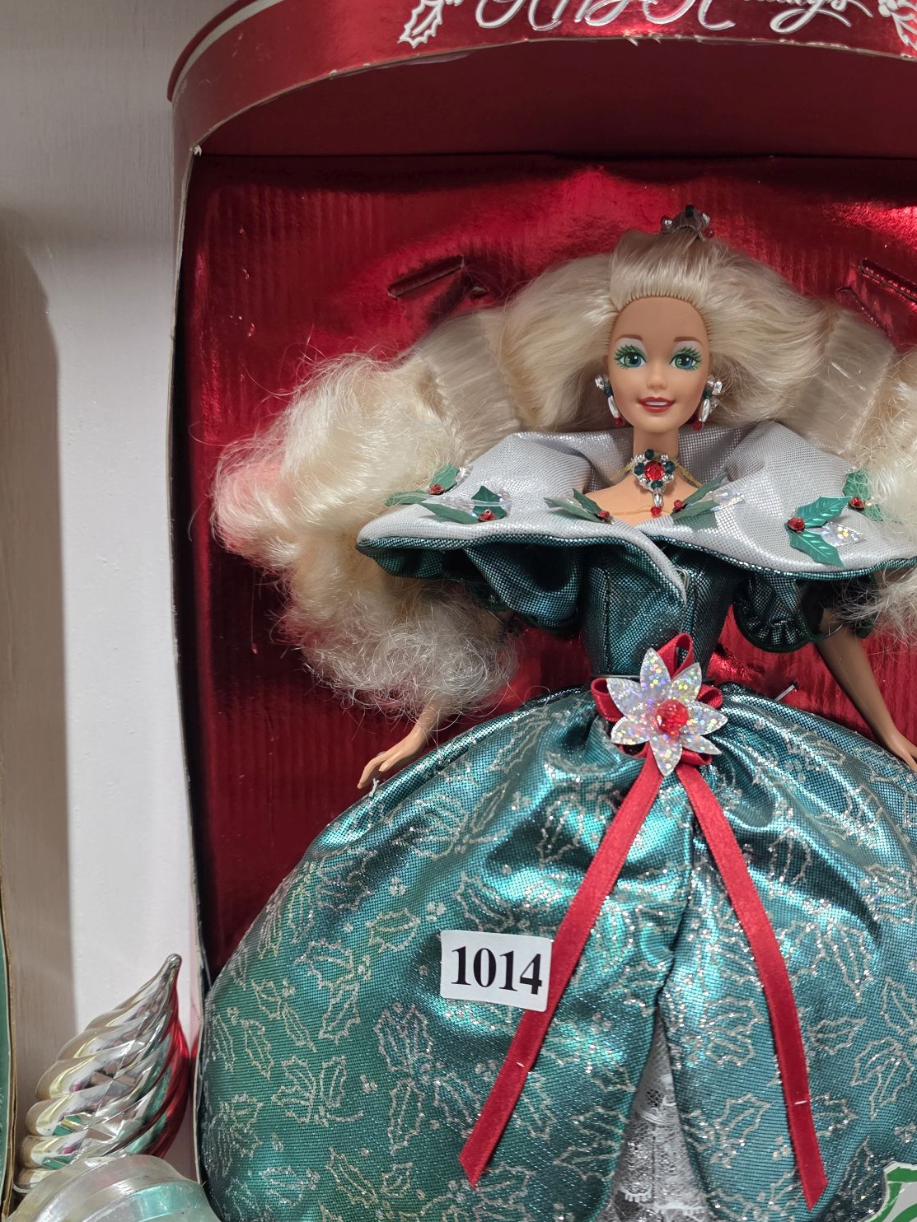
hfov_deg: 44.8
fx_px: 1095
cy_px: 694
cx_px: 610
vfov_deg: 58.1
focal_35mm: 31
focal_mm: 6.3
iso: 640
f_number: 1.7
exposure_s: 1/100
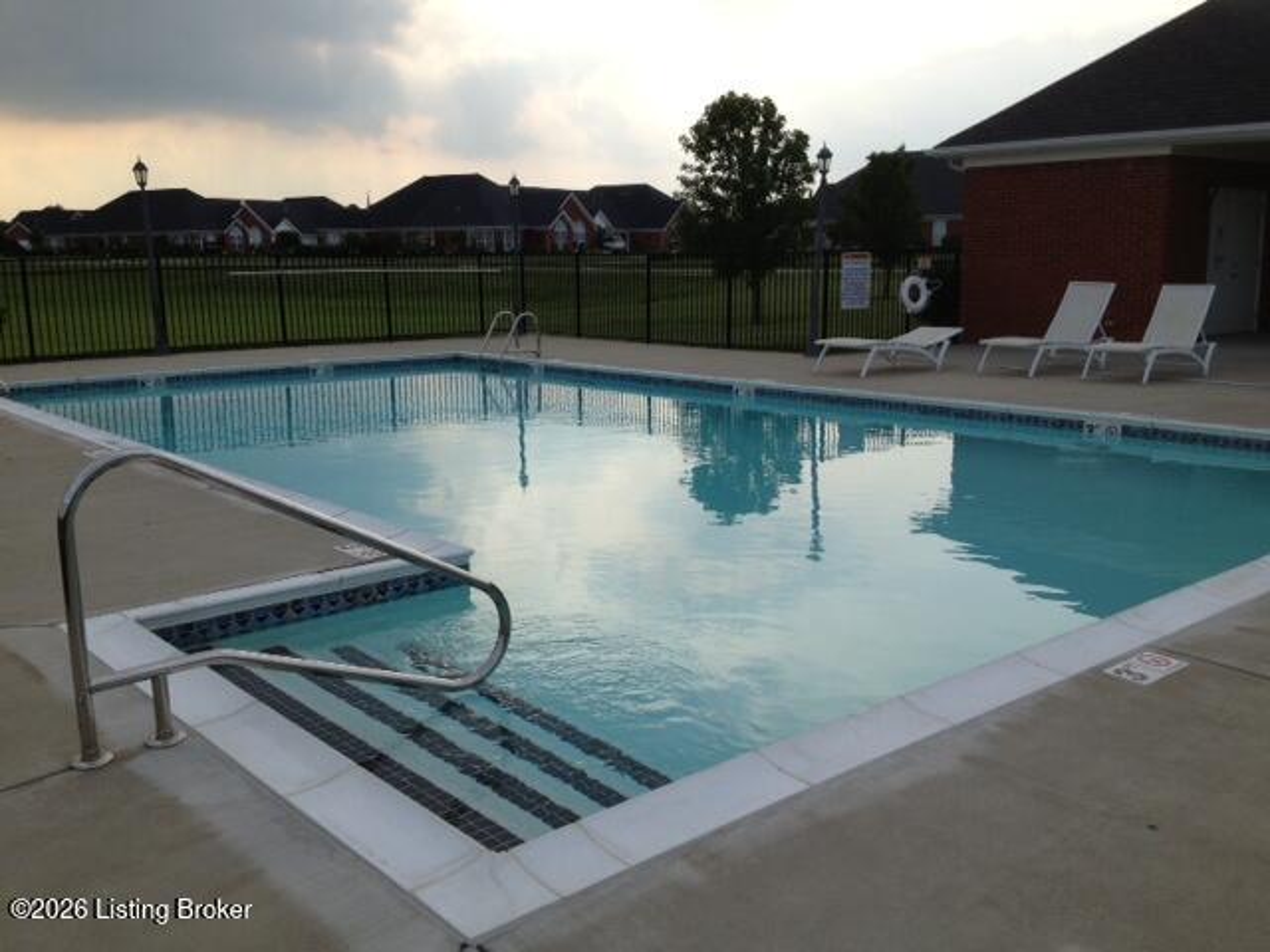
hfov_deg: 52.6
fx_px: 1284
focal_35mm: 35
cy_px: 476
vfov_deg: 40.7
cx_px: 635
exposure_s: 1/1314
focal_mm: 4.28
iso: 50
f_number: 2.4
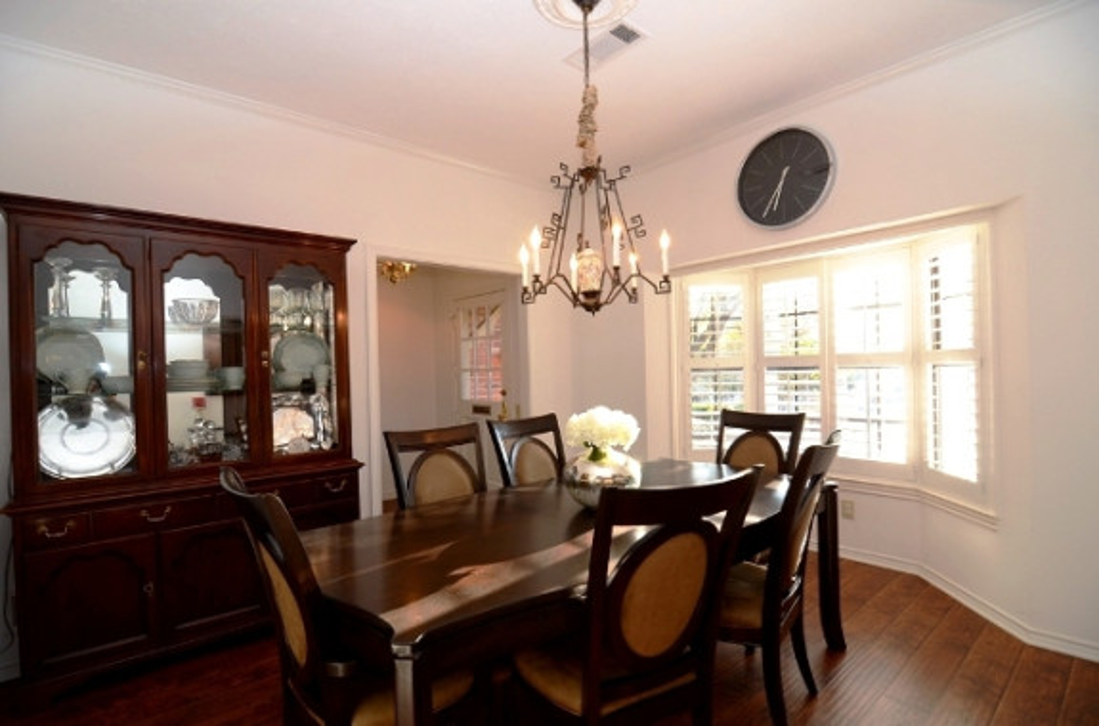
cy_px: 363
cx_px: 550
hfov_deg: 95.1
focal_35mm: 16
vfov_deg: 71.7
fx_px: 502
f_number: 4
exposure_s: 1/40
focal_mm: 11
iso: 100
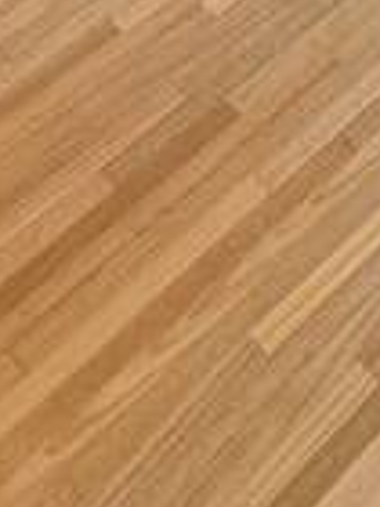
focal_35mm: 108
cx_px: 843
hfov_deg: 11.7
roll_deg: -1.9
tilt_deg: +0.8
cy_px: -1351
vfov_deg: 9.1
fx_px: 1581
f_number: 2.2
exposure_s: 1/99
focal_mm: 2.22
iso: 125
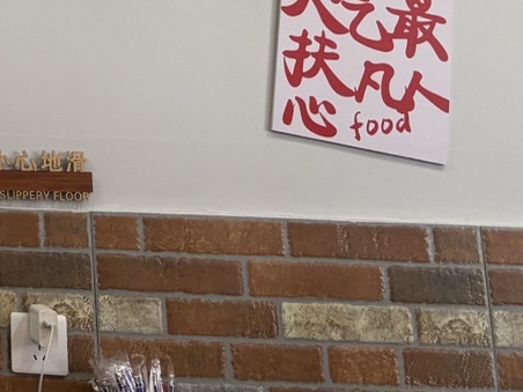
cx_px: -391
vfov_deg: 11.5
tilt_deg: +18.6
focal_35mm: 115
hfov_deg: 15.1
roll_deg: -1.5
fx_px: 1737
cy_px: -417
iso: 80
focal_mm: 5.96
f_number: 1.6
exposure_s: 1/100
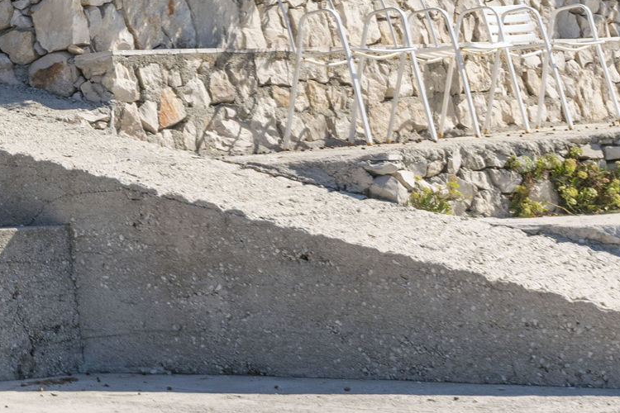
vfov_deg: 12.0
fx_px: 1929
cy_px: -51
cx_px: -433
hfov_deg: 16.0
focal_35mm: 112
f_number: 8
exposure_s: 1/500
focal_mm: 20
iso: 100
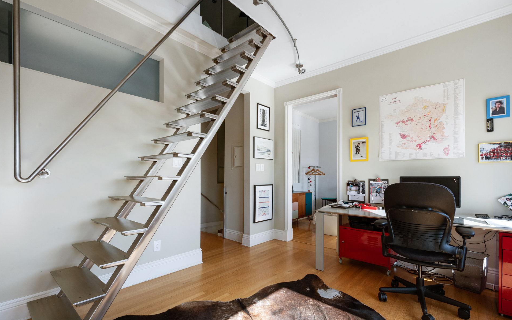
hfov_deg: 95.9
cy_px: 173
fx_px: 231
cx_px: 261
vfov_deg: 69.4
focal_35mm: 17
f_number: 11
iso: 400
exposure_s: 1/60
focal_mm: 15.5
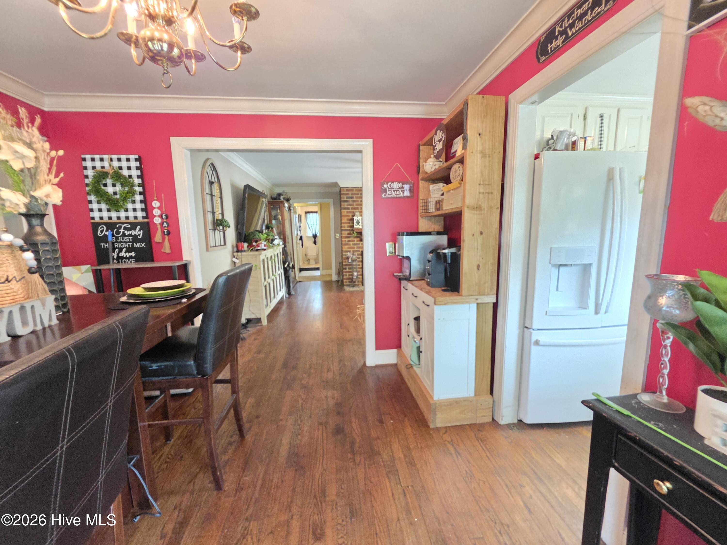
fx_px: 273
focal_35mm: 13
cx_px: 364
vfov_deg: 89.9
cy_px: 272
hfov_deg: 106.2
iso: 800
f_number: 1.9
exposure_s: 1/60
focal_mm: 2.2
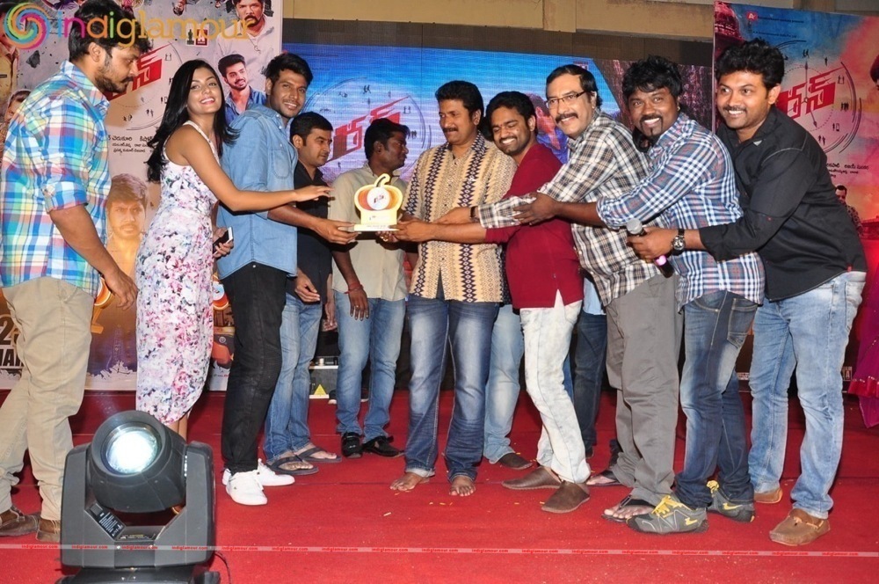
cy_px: 292
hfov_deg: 59.6
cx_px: 440
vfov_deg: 41.6
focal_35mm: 32
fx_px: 768
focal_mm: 21
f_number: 7.1
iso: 500
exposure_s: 1/125
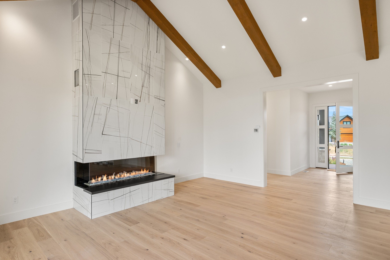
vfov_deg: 63.2
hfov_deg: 85.4
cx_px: 195
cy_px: 130
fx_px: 211
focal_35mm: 20
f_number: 7.1
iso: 640
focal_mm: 19.5
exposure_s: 1/100
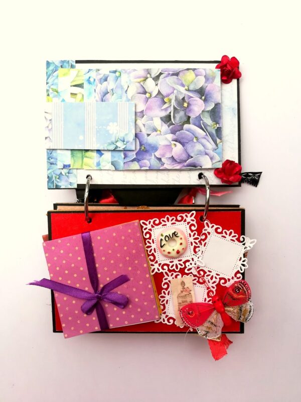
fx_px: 301
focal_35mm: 26
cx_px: 150
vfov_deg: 67.3
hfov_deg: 53.1
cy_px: 201
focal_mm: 3.83
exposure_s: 1/715
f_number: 2.2
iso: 50
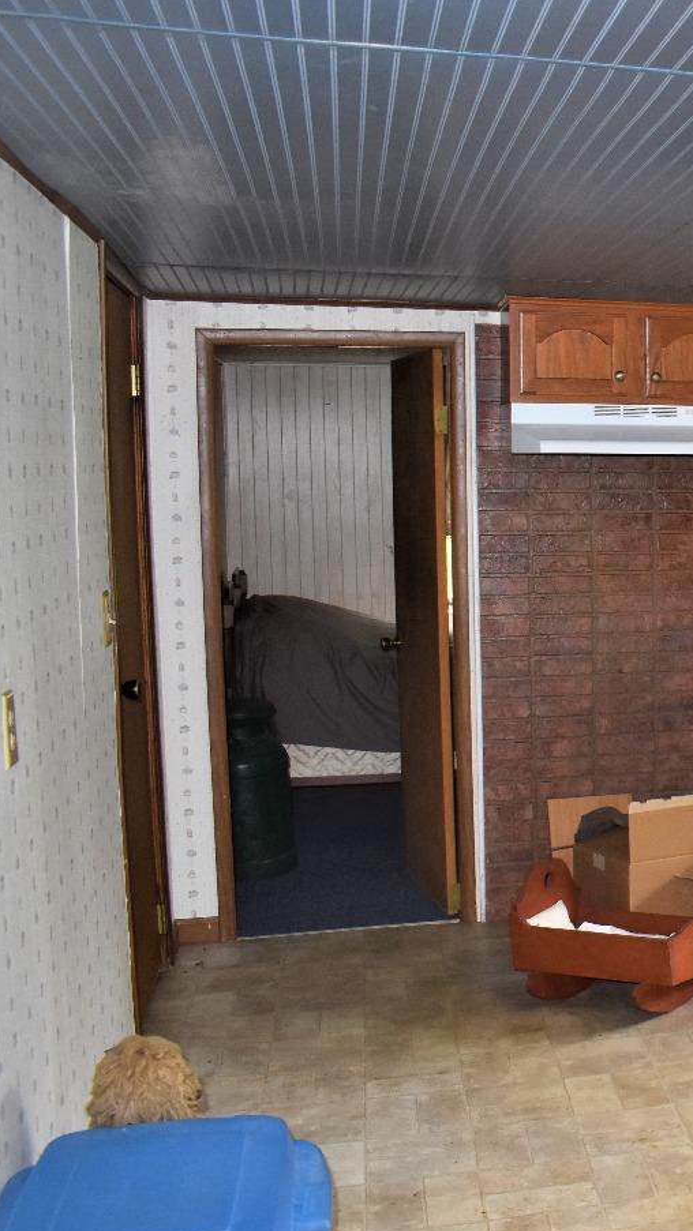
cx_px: 974
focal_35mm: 47
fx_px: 1535
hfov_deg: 22.0
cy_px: 590
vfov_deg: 43.7
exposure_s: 1/125
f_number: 5.6
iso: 800
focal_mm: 18
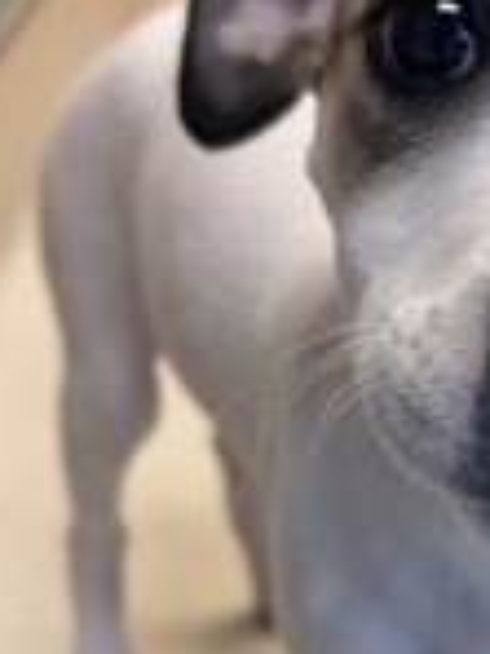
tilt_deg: -35.5
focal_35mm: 74
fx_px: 1397
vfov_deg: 25.2
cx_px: 457
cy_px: 641
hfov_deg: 19.5
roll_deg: -2.0
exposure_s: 1/120
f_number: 1.6
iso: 100
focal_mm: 5.96
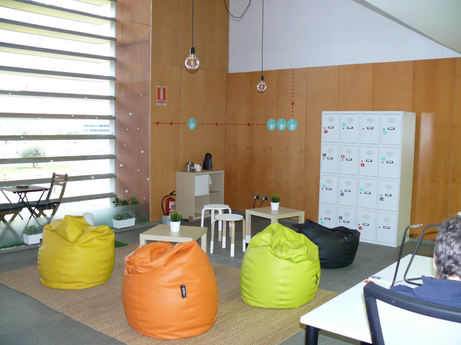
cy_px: 172
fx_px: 466
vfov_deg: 40.7
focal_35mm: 35
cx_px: 230
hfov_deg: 52.6
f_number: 2.8
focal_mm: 7.4
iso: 250
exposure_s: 1/30
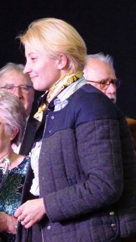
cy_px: 122
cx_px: 32
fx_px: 1416
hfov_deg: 5.5
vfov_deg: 9.8
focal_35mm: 221
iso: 800
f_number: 5.8
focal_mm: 26.9
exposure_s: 1/40
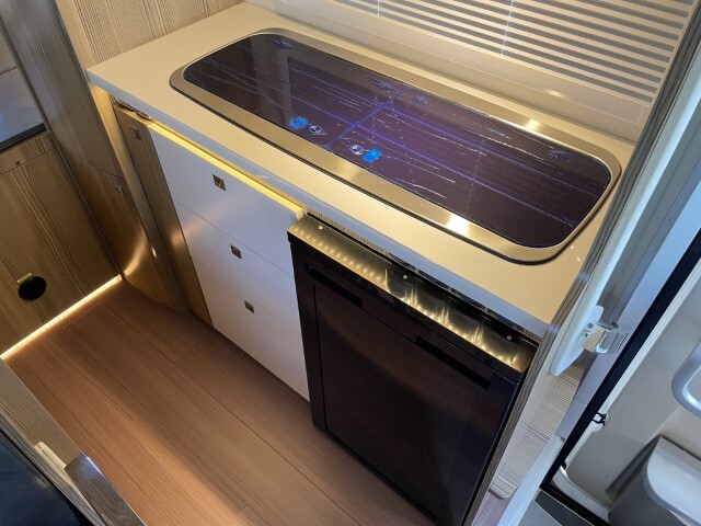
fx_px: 527
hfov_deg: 67.3
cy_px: 263
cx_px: 350
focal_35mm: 26
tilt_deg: -46.8
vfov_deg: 53.1
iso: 125
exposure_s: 1/72
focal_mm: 4.2
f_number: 1.6
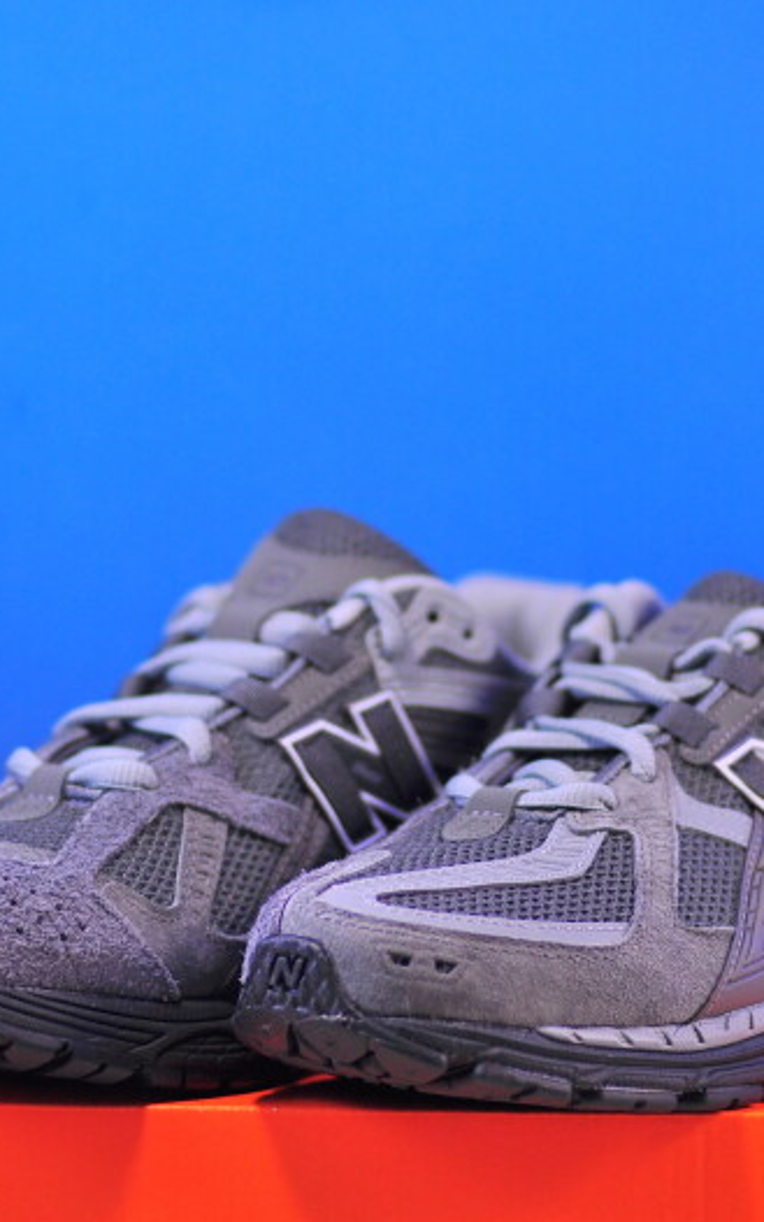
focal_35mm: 116
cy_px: 614
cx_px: 392
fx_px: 3862
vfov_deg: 18.0
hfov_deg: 11.3
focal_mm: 50
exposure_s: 1/320
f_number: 2
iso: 250
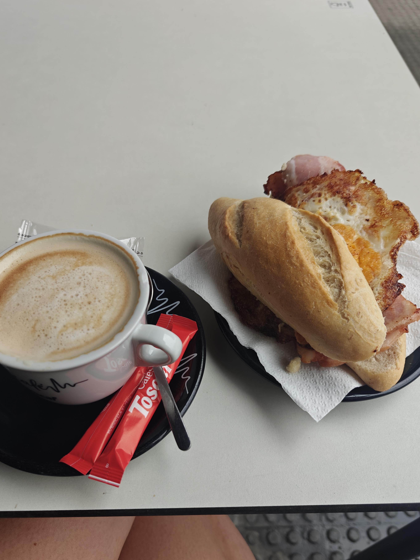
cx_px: 210
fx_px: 421
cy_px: 311
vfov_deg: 67.1
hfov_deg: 53.1
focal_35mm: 26
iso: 50
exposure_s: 1/176
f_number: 1.6
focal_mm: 6.06
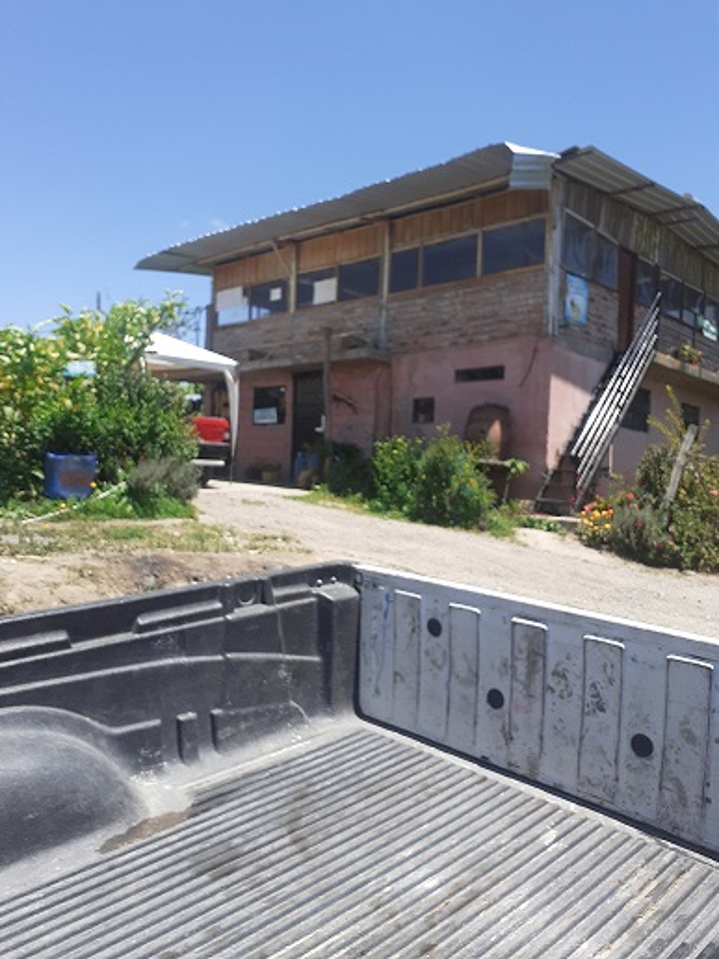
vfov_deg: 65.3
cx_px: 360
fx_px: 748
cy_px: 480
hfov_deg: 51.4
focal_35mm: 27
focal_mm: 3.6
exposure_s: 1/1083
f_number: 1.9
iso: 40
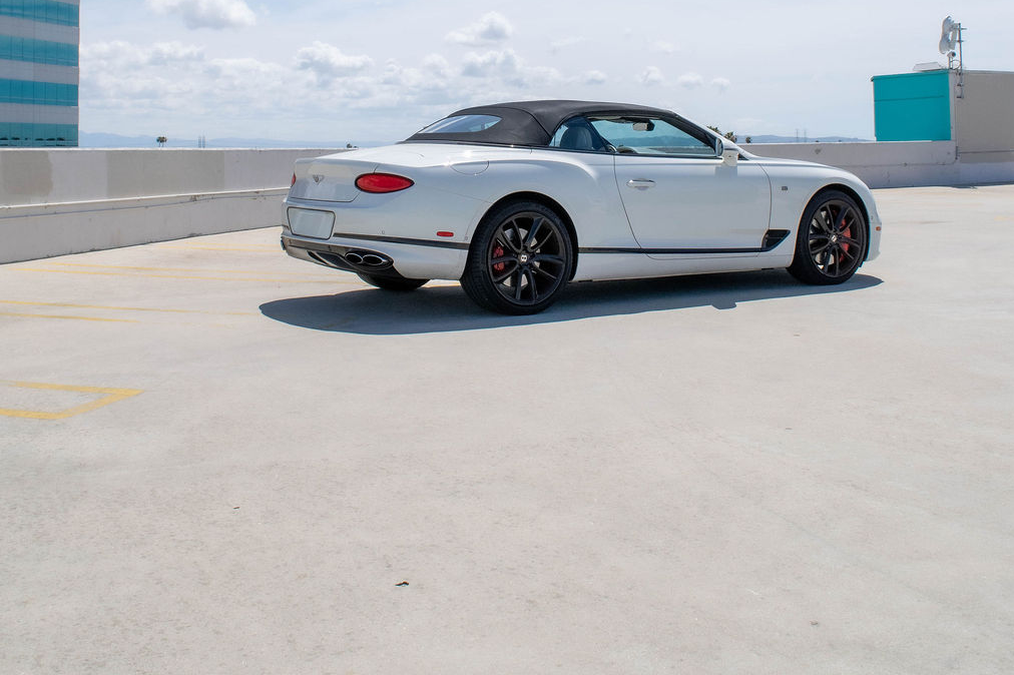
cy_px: 74
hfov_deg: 47.4
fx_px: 1154
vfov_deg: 31.2
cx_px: 505
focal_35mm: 41
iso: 360
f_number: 8
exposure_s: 1/2000
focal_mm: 18
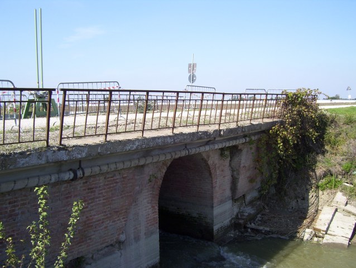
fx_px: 371
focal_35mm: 36
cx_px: 178
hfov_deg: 51.3
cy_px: 134
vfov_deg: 39.7
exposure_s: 1/500
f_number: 4.8
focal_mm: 6
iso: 80
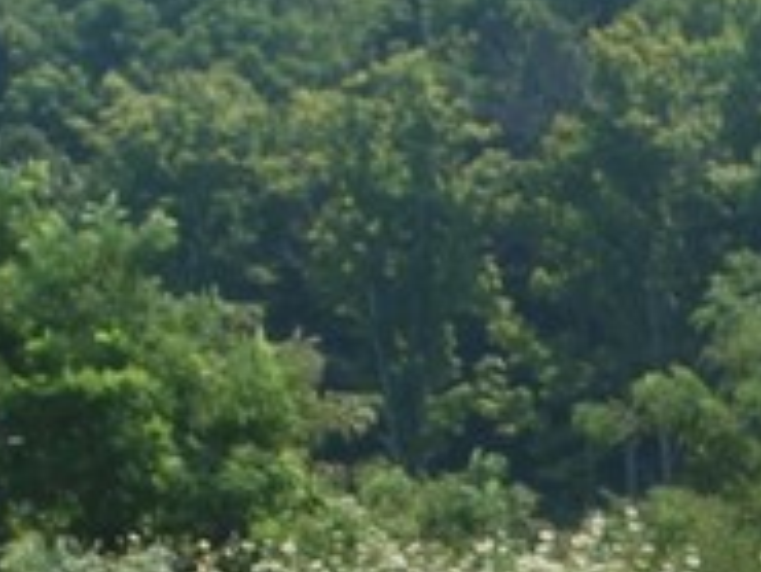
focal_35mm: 381
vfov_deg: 3.9
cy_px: 992
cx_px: 2108
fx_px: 8377
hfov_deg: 5.0
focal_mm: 45
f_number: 7.1
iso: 100
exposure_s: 1/200
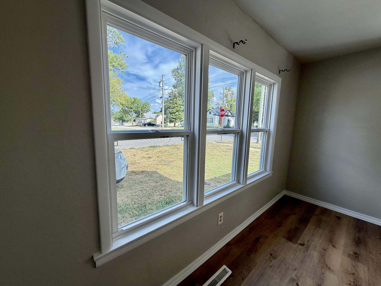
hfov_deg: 102.1
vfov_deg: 85.7
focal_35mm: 14
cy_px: 143
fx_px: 154
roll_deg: -0.3
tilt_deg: -9.1
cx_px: 190
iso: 40
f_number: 2.2
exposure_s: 1/224
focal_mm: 2.22
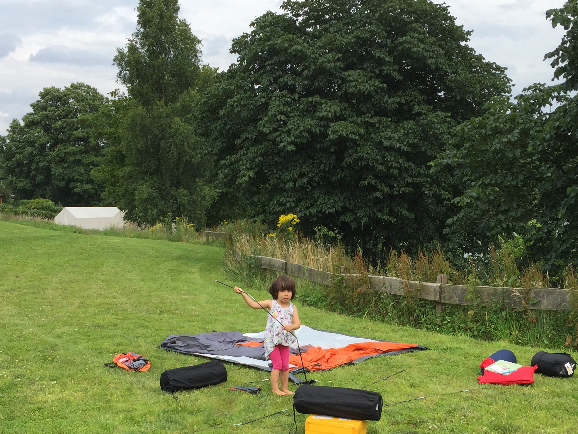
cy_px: 329
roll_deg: +1.0
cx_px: 315
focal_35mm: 48
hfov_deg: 39.6
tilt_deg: -8.8
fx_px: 801
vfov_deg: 29.8
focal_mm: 4.15
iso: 32
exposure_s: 1/1041
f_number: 2.2
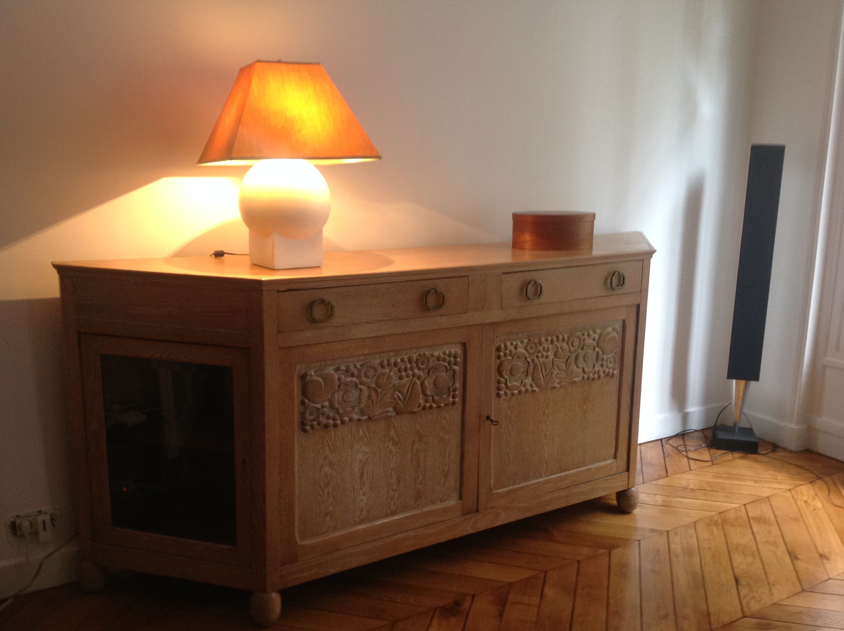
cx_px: 422
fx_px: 852
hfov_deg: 52.7
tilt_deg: -10.4
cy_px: 316
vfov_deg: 40.6
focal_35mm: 35
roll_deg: -1.8
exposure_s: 1/15
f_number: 2.4
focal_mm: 4.28
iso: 125
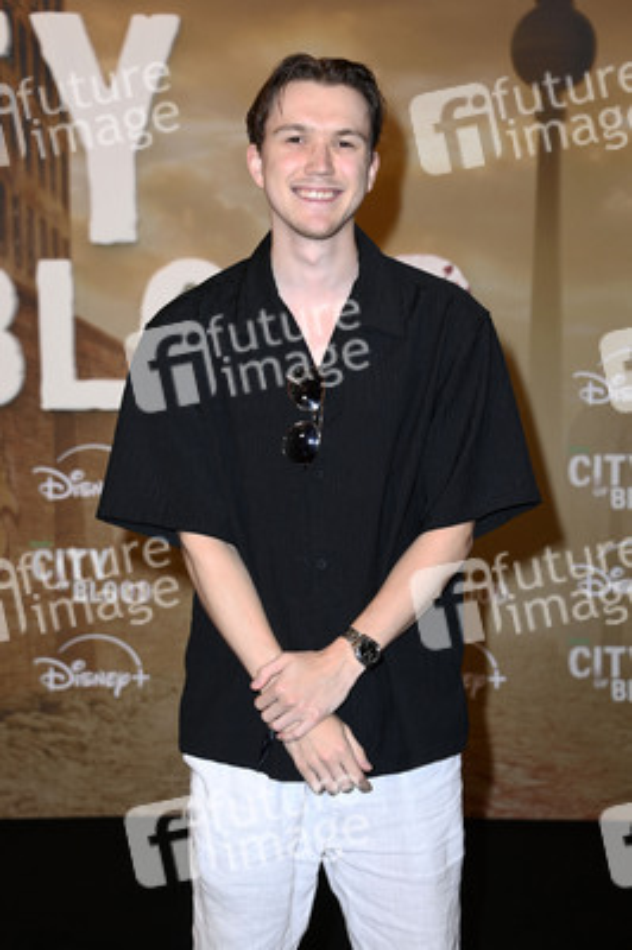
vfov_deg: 23.9
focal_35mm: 85
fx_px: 2242
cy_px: 475
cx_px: 316
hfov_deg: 16.0
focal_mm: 85
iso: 640
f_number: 5.6
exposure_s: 1/250
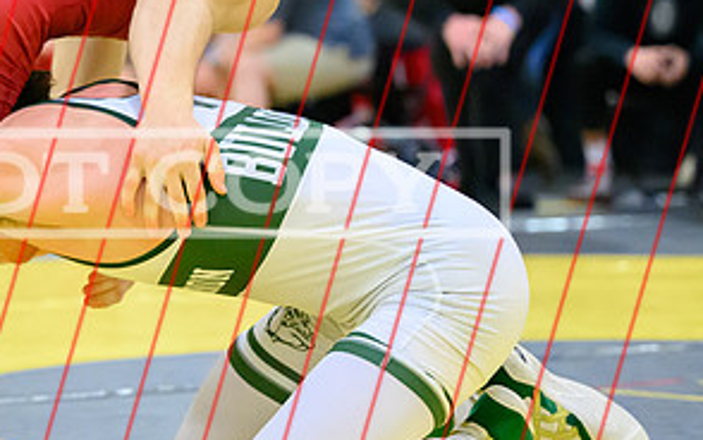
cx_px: 83
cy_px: 73
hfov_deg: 9.4
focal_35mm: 222
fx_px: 4255
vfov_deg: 5.9
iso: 12800
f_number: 2.8
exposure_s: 1/800
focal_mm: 86
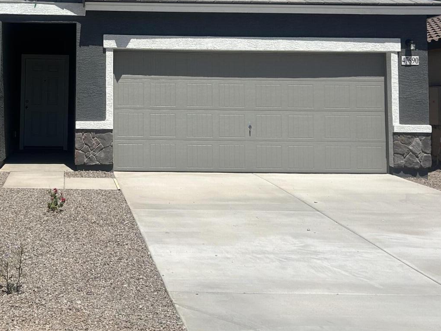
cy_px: 64
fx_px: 650
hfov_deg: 36.3
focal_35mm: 51
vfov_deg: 28.0
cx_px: 90
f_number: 1.5
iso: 50
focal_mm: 5.7
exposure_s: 1/6579
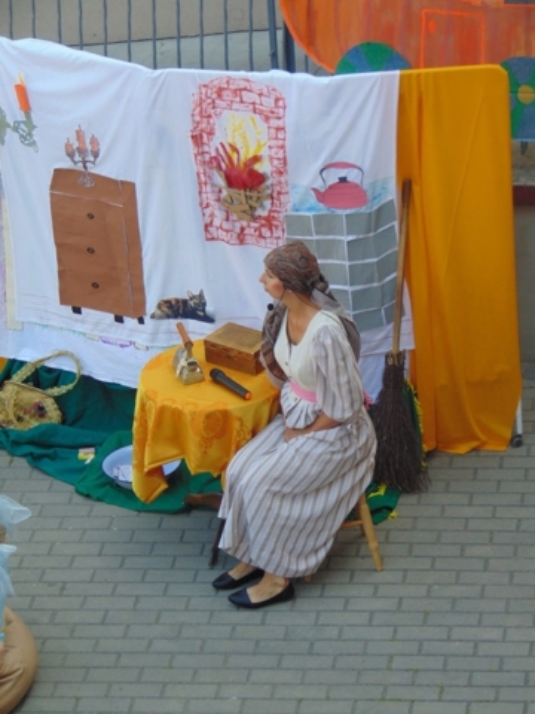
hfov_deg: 9.1
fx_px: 3380
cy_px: 357
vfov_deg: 12.0
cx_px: 268
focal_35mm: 164
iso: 100
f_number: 4
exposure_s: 1/125
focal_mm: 29.5
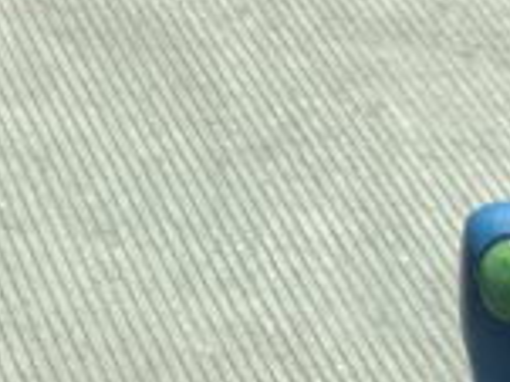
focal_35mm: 197
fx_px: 2900
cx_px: -439
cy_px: 122
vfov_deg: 7.5
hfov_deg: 9.5
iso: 16
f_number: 1.8
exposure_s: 1/1168
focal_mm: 3
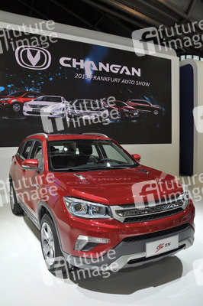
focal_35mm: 30
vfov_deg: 62.0
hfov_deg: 43.5
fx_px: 254
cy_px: 153
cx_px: 102
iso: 400
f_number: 6.3
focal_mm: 20
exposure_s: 1/160
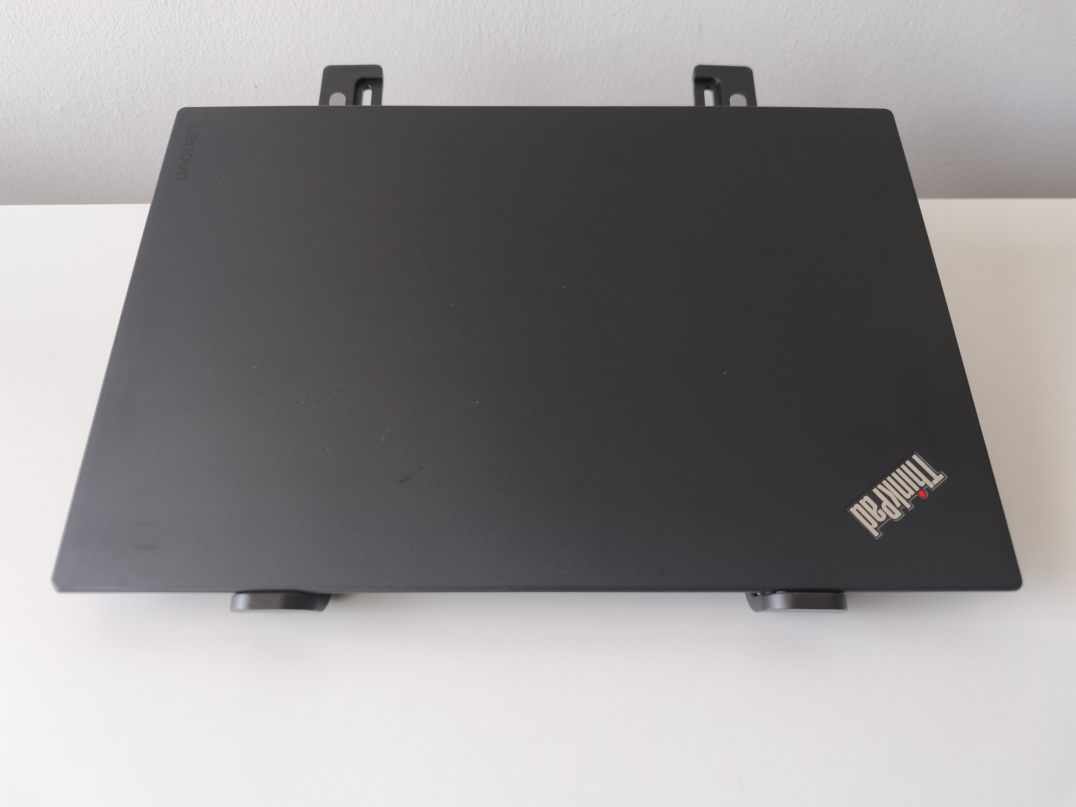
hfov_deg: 73.9
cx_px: 538
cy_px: 404
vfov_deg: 58.9
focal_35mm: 23
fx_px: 715
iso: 64
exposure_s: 1/99.9
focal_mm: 6.45
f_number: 1.62
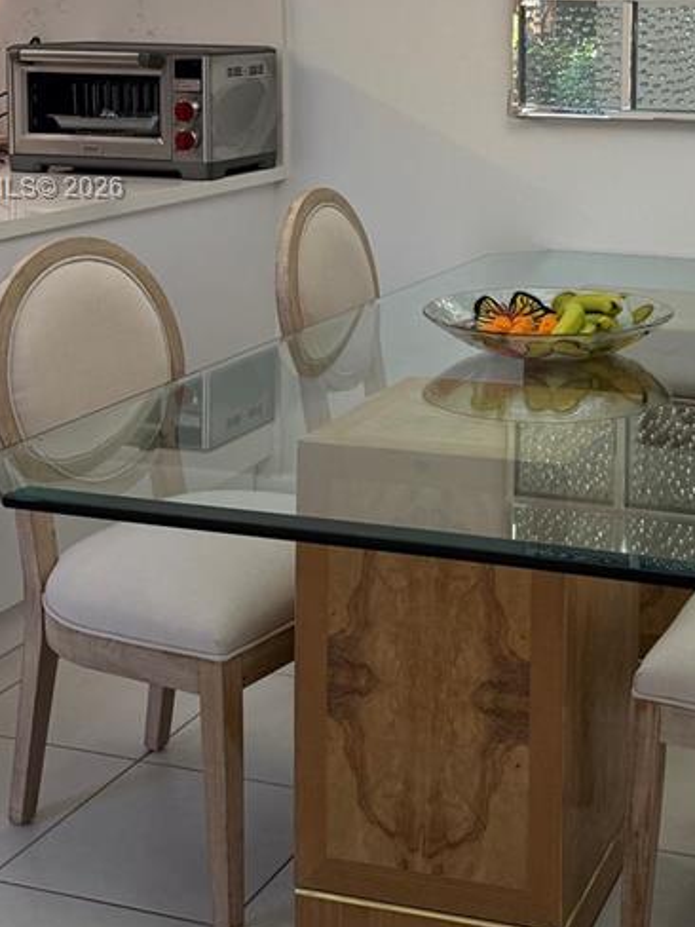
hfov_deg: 24.1
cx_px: 627
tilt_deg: -3.4
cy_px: 190
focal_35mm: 59
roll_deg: -2.3
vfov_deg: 31.9
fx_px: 1579
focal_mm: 6.76
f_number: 1.78
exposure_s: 1/224
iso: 125
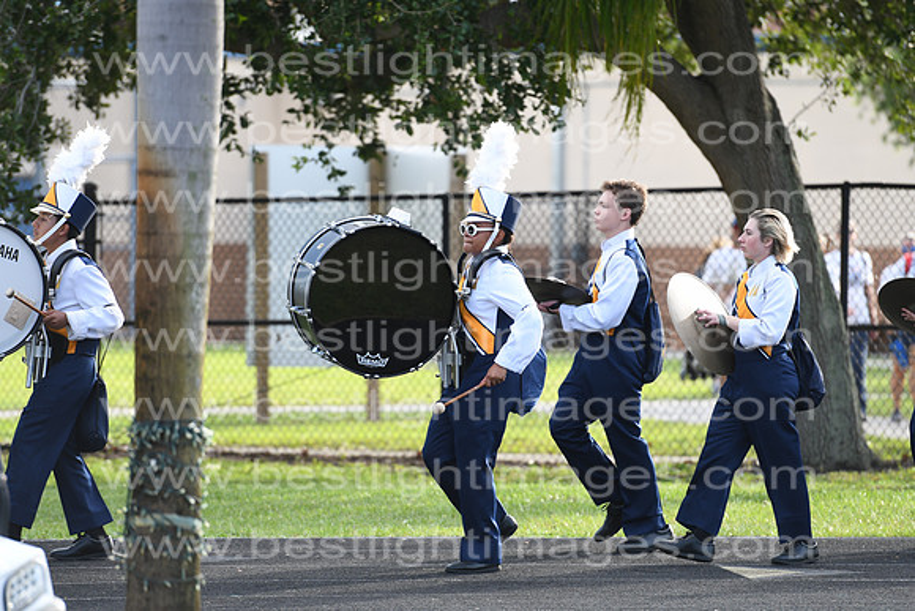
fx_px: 7626
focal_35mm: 300
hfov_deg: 6.9
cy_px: 306
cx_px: 458
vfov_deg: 4.6
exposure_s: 1/500
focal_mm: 200
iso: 200
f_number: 4
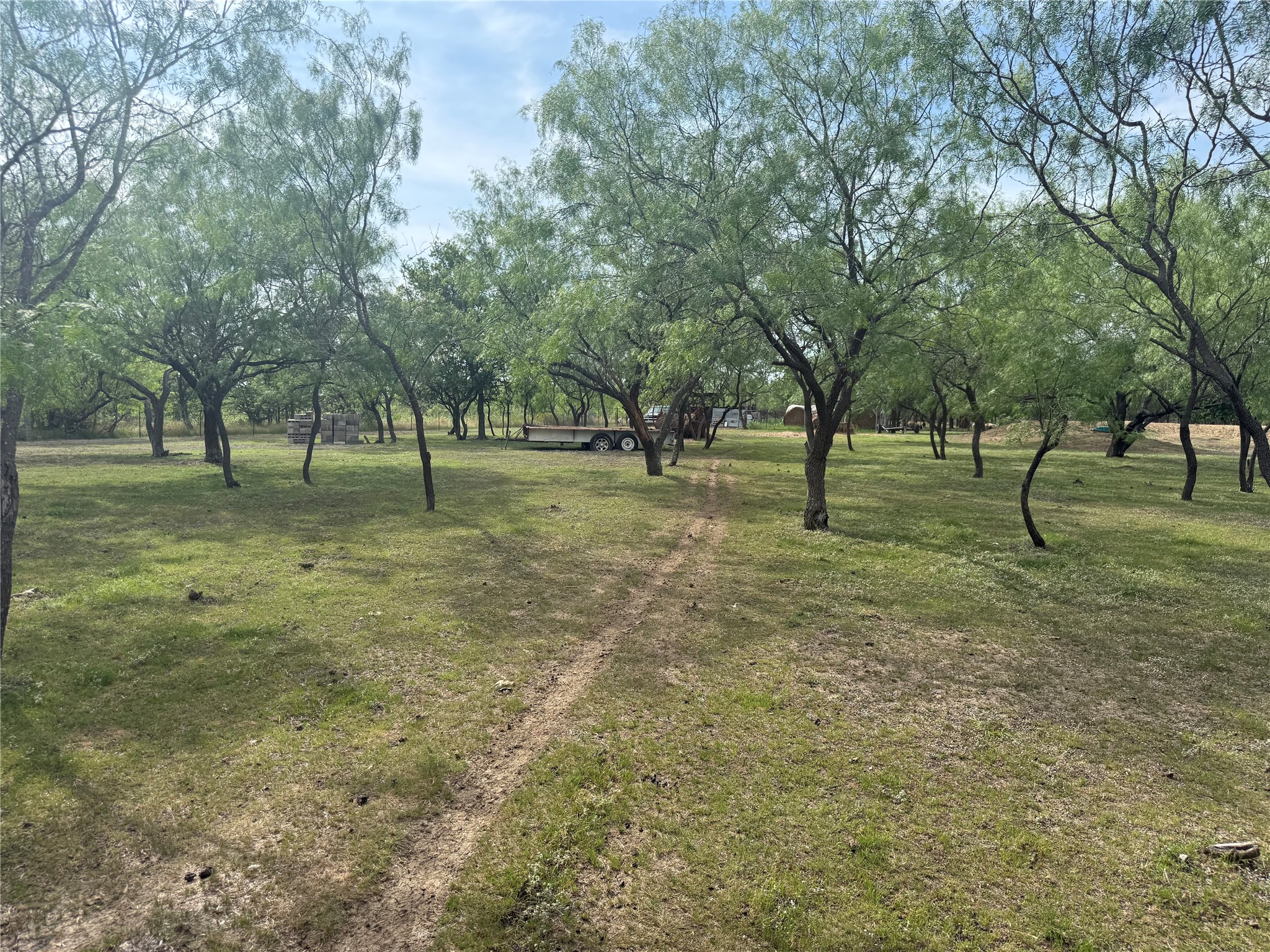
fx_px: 881
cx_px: 635
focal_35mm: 24
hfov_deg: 71.6
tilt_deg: -3.3
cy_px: 476
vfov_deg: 56.8
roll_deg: -1.0
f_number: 1.78
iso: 100
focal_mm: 6.76
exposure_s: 1/3425
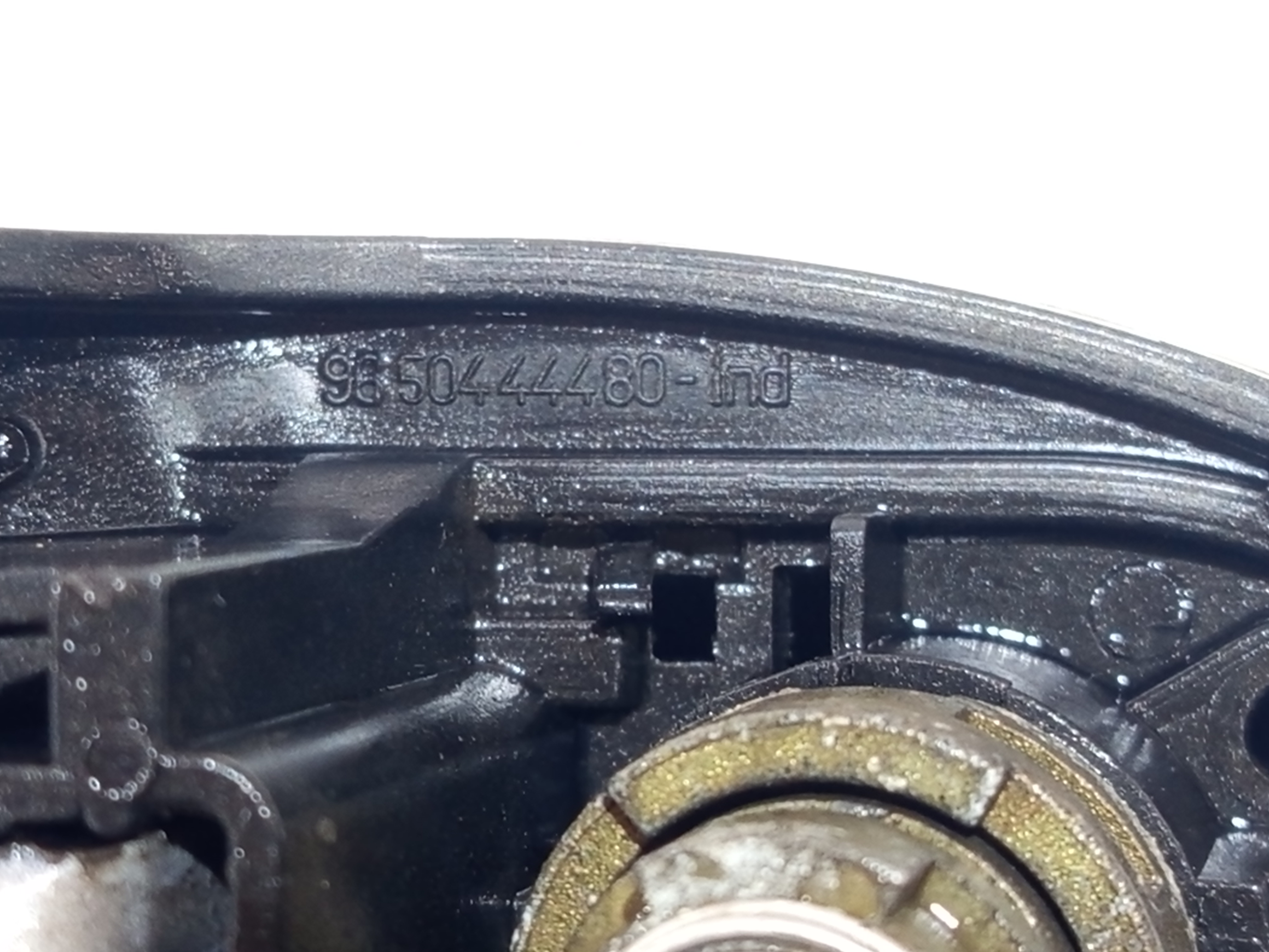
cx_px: 634
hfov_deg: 22.3
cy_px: 476
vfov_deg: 16.8
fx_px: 3226
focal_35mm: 88
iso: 771
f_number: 1.7
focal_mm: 5.24
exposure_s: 1/30
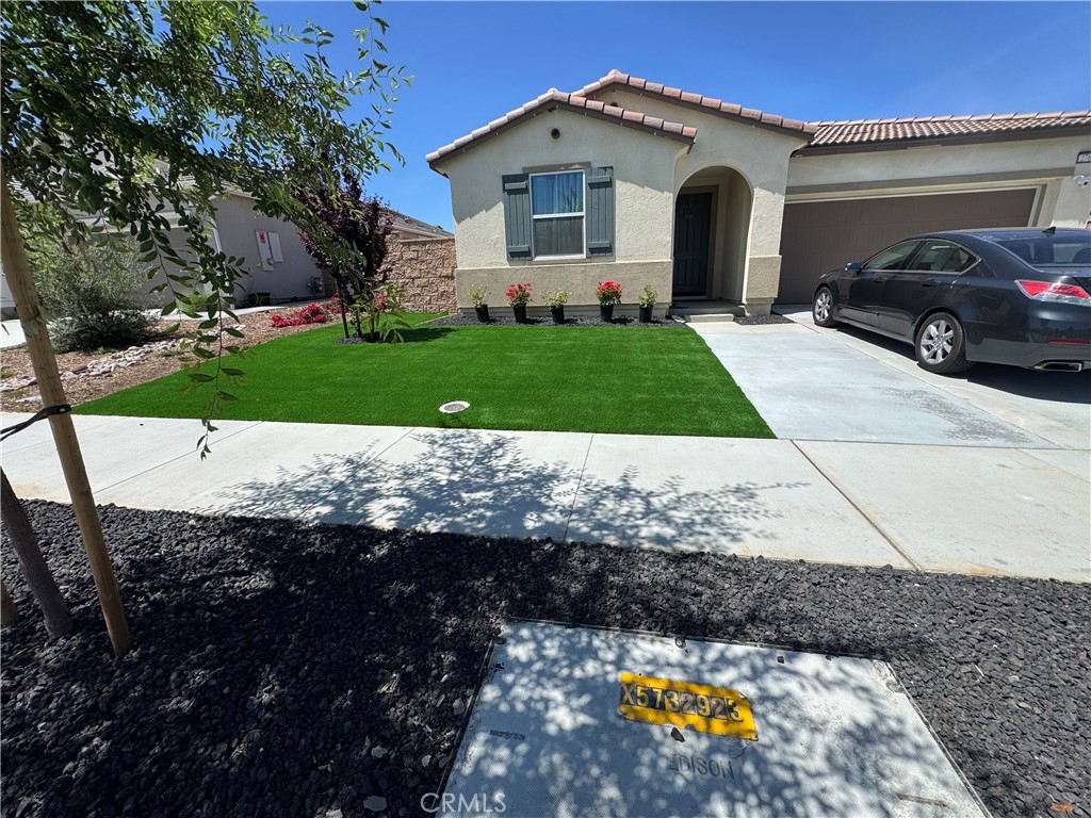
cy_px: 409
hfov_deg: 102.1
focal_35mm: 14
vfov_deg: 85.7
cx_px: 546
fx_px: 441
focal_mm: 2.22
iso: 50
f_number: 2.2
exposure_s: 1/2083
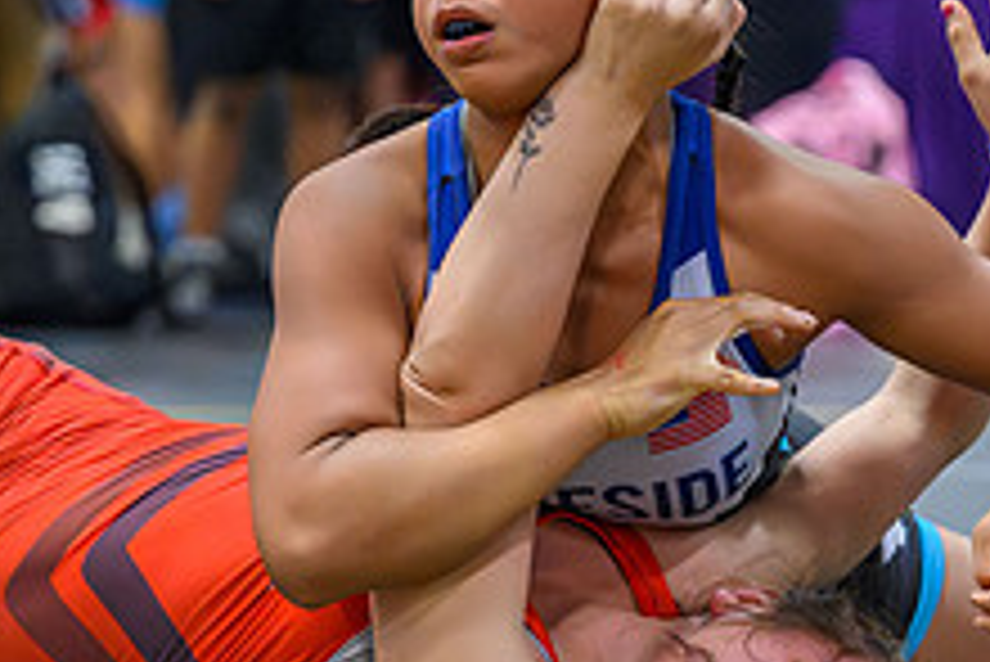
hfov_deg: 8.0
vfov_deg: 5.4
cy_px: 484
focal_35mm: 257
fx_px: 7072
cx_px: 576
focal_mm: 81
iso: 18000
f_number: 2.8
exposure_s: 1/800
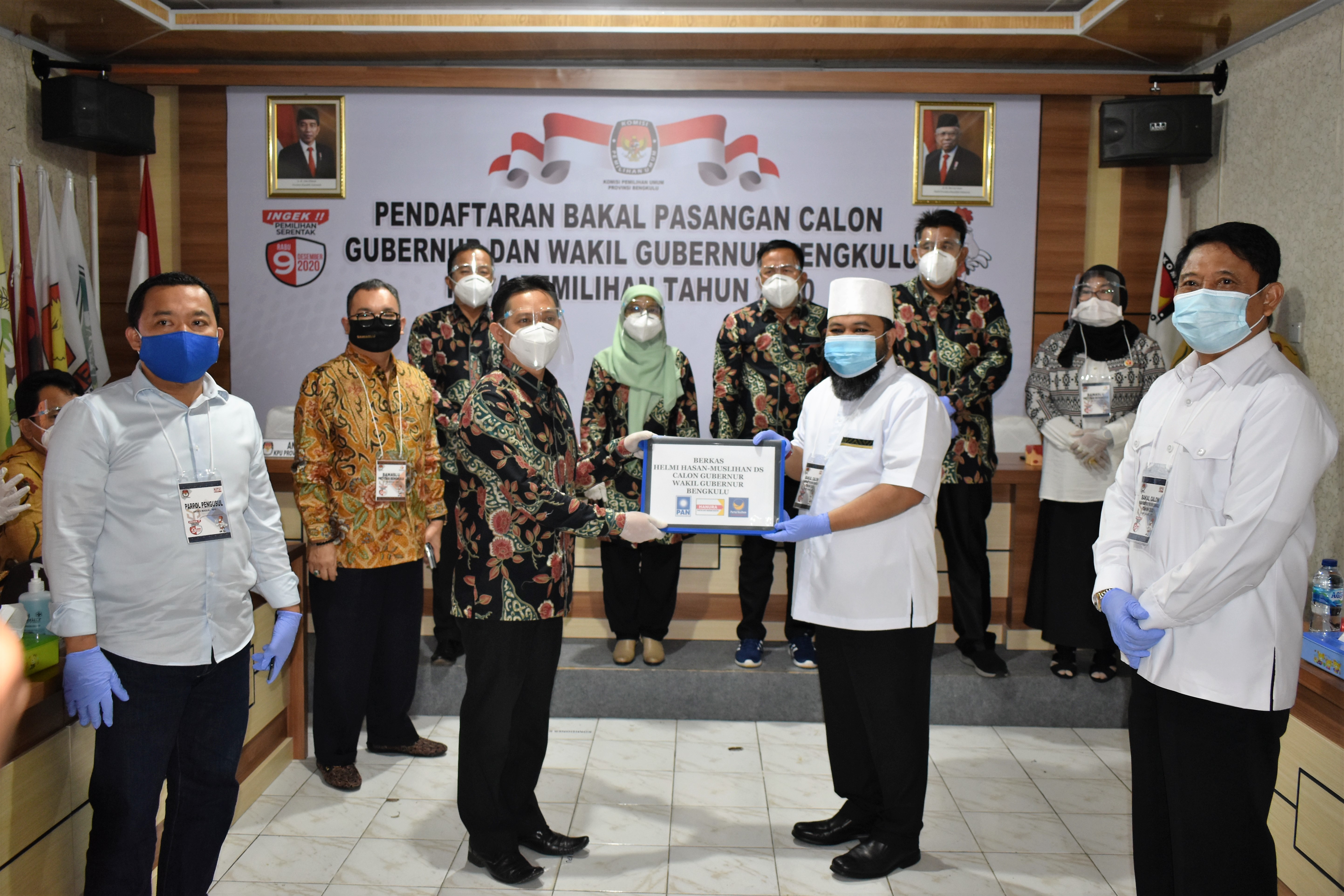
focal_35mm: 32
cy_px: 448
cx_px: 672
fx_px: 1176
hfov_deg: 59.5
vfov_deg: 41.7
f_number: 4.5
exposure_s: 1/80
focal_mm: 21
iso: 800
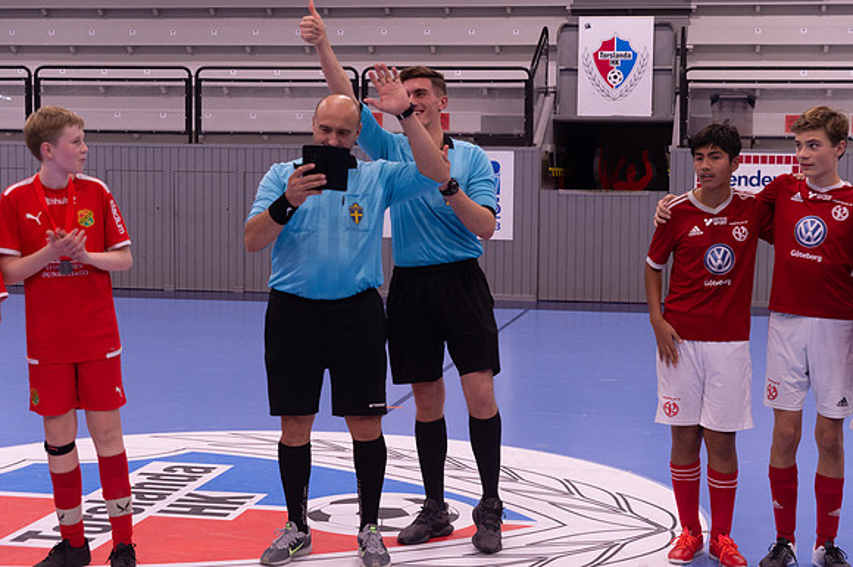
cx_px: 426
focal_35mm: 67
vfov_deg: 20.3
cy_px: 284
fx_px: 1584
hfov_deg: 30.1
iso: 2000
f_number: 3.5
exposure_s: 1/200
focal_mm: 65
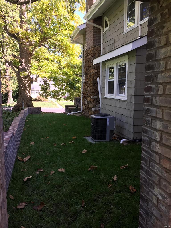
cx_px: 86
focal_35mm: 29
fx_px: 191
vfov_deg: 61.7
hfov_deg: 48.2
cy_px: 114
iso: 32
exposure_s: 1/120
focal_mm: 4.15
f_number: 2.2
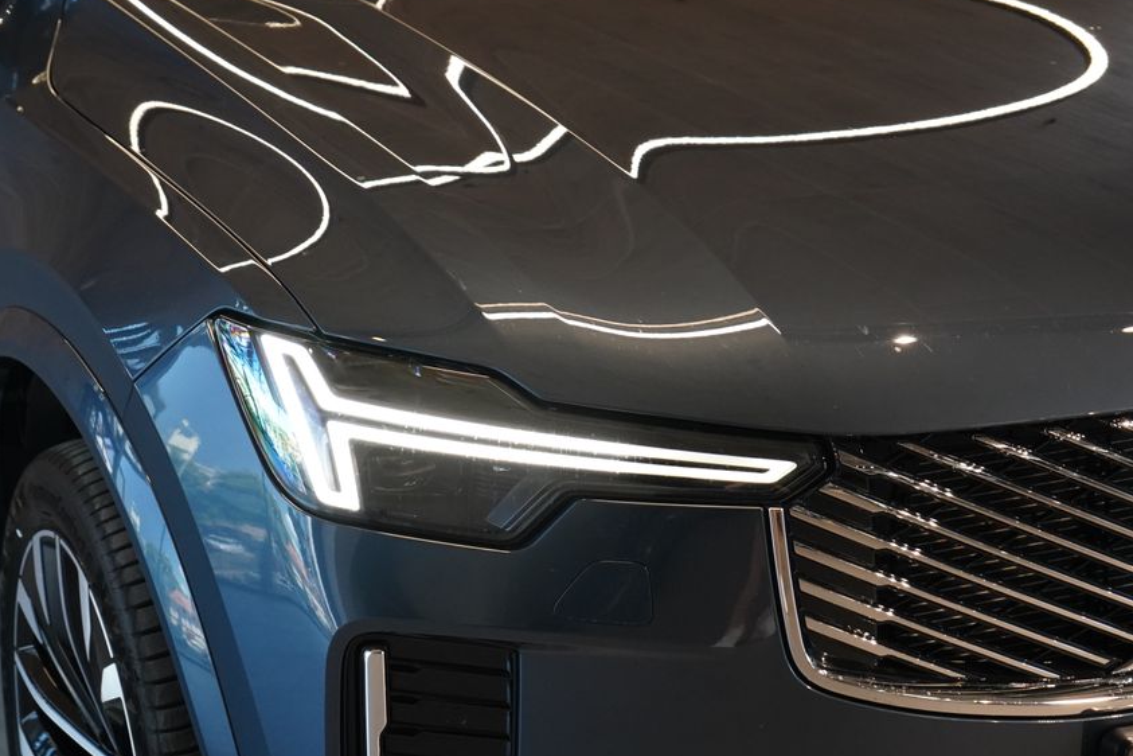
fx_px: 2675
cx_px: 489
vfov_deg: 16.1
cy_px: 396
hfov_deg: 23.9
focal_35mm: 85
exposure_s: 1/160
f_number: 5.6
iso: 5000
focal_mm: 70
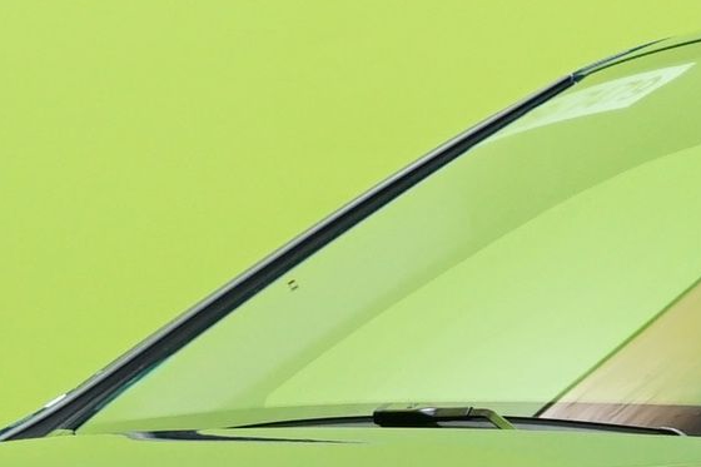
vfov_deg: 5.4
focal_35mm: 253
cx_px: 837
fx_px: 4925
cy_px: 629
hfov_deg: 8.1
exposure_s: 1/20
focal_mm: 36
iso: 800
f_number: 5.6
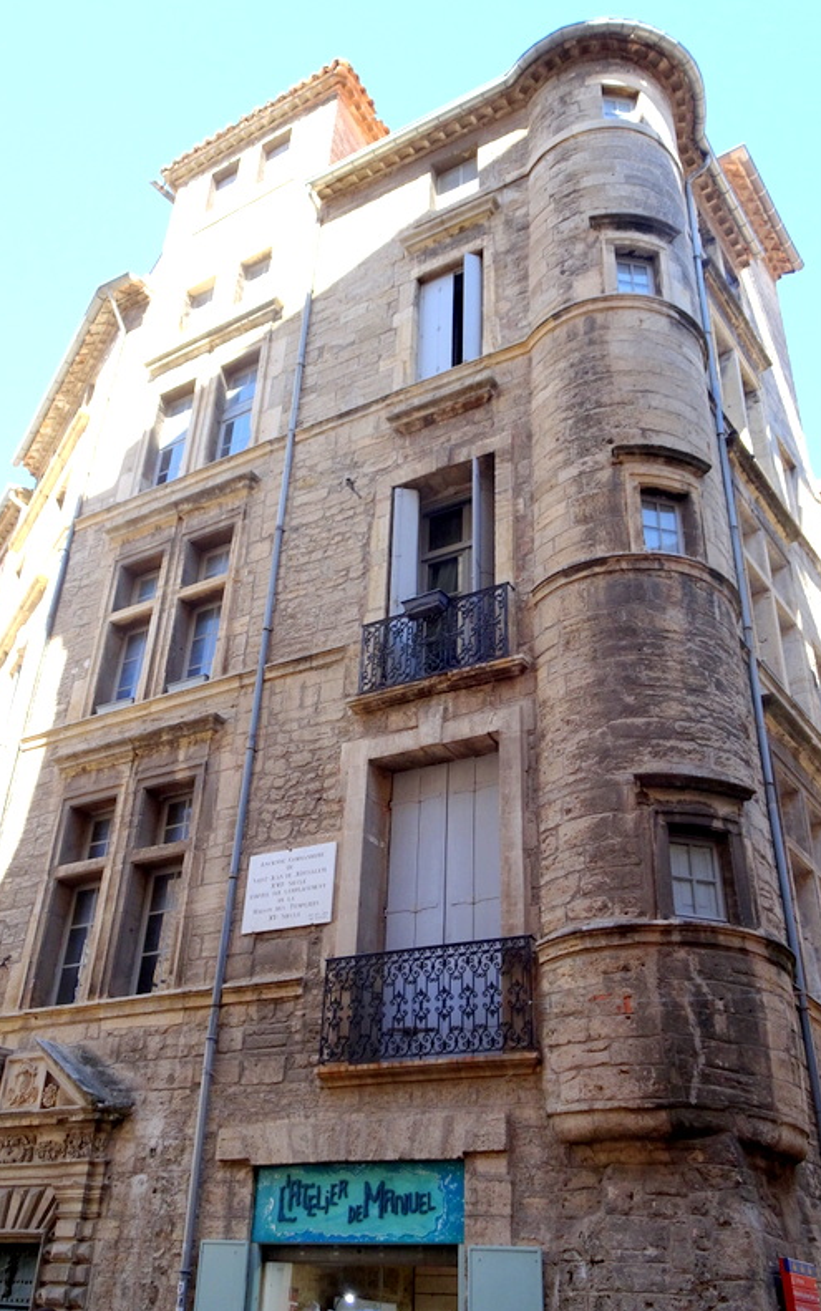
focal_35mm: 30
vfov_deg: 62.9
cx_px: 372
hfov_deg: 41.8
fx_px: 1073
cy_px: 658
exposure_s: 1/100
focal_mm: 4.75
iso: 80
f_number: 3.5
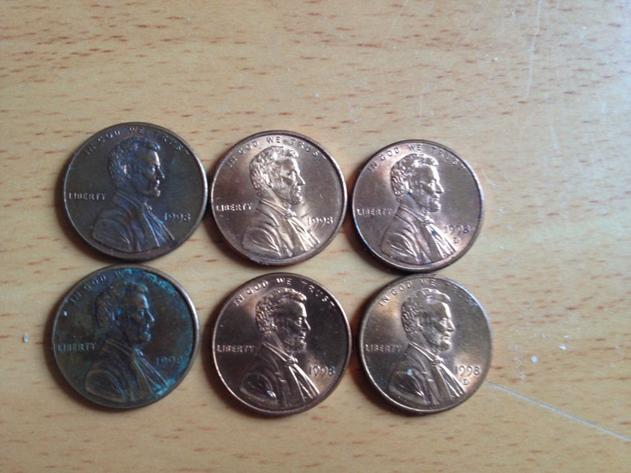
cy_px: 236
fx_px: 638
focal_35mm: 35
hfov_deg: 52.6
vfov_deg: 40.7
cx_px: 316
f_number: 2.4
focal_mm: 4.28
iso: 50
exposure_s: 1/20
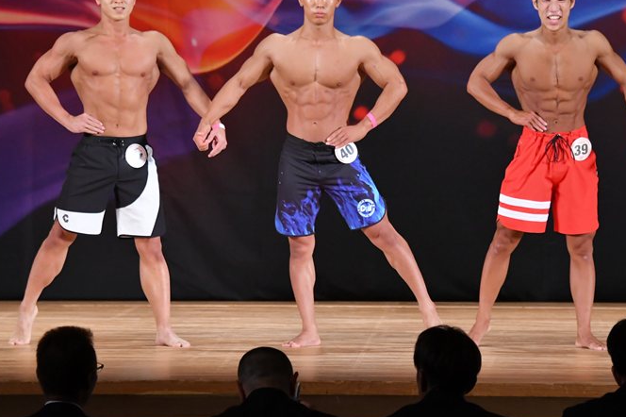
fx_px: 4866
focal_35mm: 280
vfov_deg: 4.9
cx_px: 352
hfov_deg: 7.4
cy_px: 187
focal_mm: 160
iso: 4000
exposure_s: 1/400
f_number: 5.6
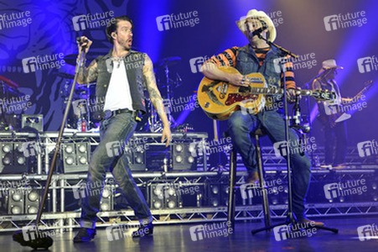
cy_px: 126
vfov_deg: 28.0
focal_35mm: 48
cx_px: 189
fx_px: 504
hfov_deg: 41.1
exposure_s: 1/160
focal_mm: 48
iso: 800
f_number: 4
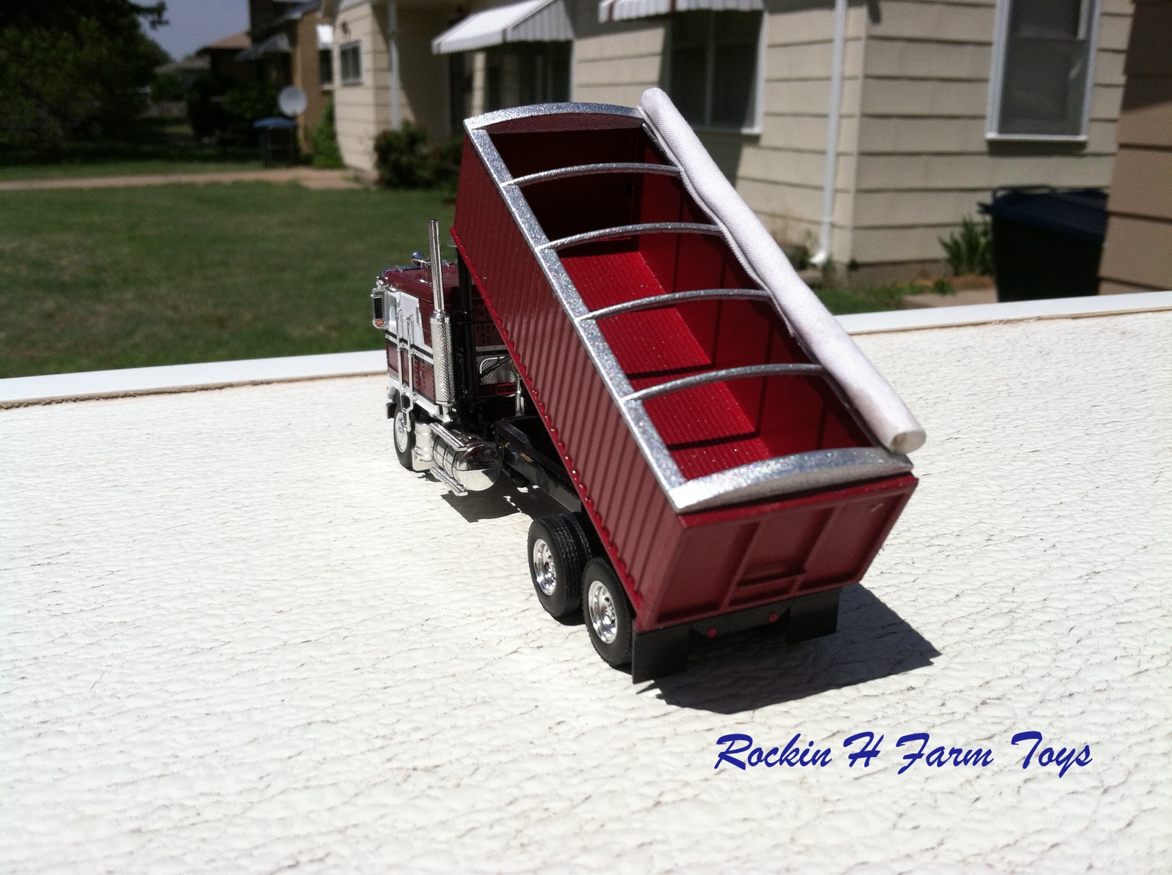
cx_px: 586
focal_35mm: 35
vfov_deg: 40.6
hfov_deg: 52.7
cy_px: 438
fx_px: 1183
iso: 80
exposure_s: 1/4286
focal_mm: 3.85
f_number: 2.8
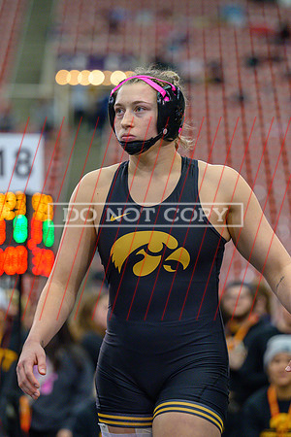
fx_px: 2455
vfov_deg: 10.2
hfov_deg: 6.8
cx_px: 146
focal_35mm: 203
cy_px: 218
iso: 2800
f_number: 2.8
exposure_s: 1/800
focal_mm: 135
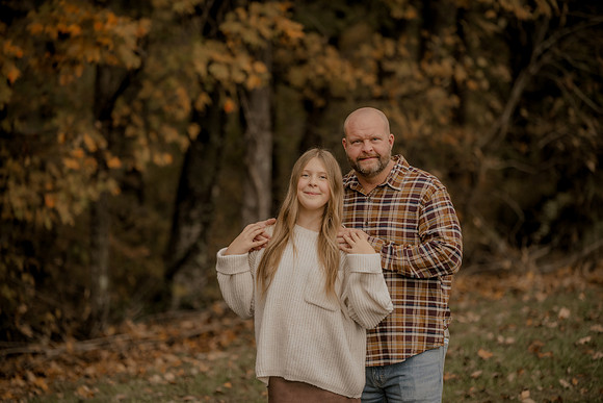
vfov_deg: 9.5
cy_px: 202
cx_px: 302
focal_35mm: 145
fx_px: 2429
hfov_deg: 14.2
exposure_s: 1/125
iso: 250
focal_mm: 145
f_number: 2.8
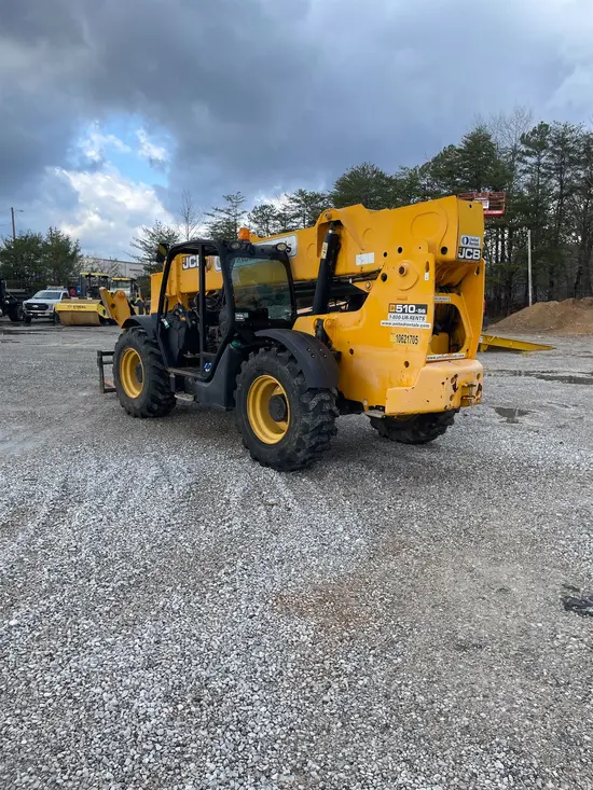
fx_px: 594
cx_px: 296
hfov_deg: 53.1
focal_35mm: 26
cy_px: 395
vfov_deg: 67.3
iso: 32
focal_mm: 4.2
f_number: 1.6
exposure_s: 1/769
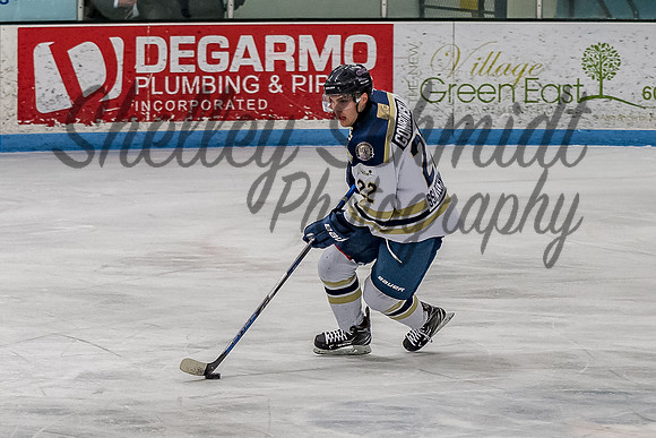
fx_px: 5857
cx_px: 354
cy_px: 207
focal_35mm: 321
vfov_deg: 4.3
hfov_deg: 6.4
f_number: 3.2
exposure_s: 1/800
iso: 1600
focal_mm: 102
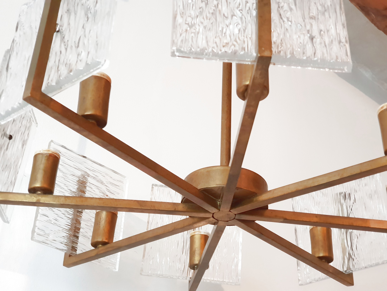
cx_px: 194
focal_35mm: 52
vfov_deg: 28.0
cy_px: 146
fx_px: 581
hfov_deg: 36.8
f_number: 2.4
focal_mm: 6
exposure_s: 1/17
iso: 320
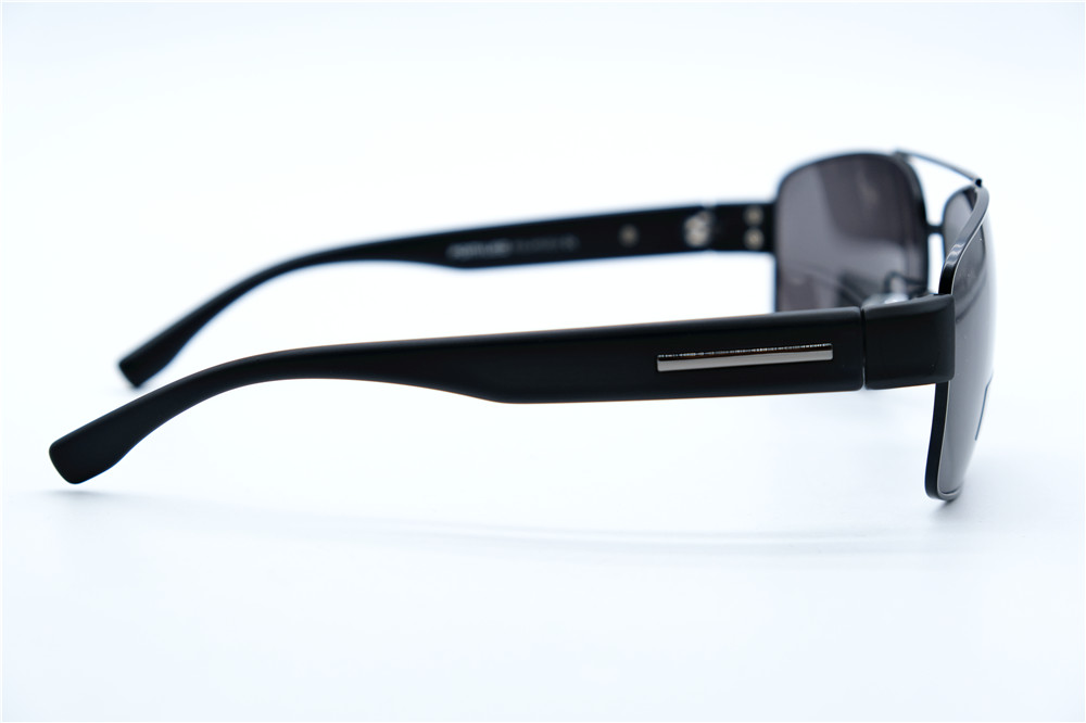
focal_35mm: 73
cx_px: 543
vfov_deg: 18.7
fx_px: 2201
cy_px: 362
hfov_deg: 27.7
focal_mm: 48.4
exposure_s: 1/240
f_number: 5.6
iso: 320
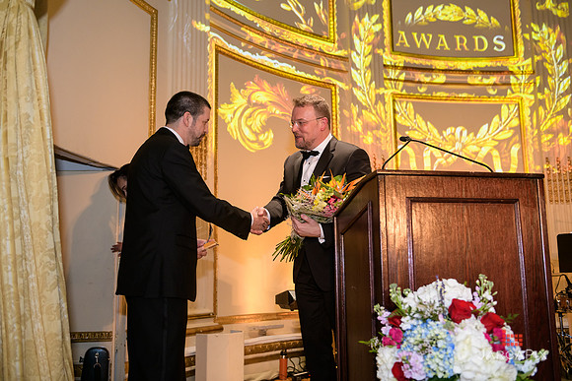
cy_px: 190
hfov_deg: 54.4
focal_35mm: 35
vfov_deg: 37.9
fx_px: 556
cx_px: 286
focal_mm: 35
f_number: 3.2
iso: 1600
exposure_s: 1/160
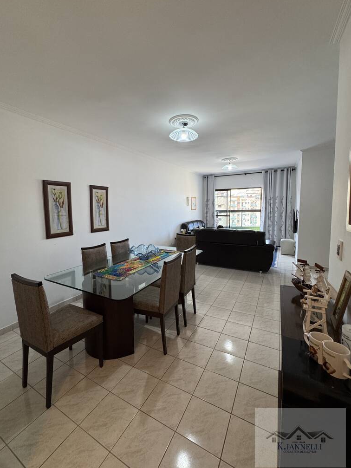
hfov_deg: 81.6
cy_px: 223
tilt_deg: -5.1
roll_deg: +2.0
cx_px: 164
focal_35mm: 15
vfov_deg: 98.1
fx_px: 203
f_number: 2.2
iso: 200
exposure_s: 1/120
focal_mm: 2.22
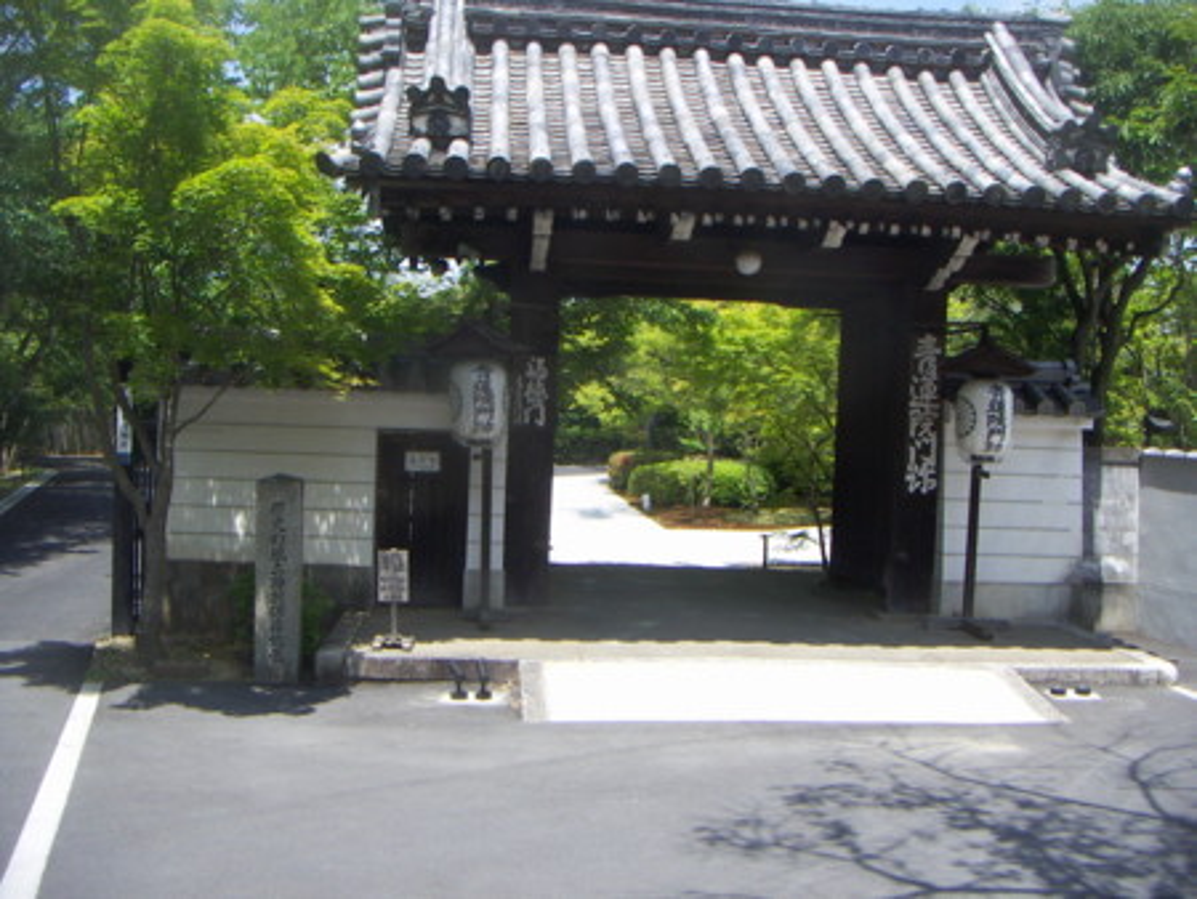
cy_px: 450
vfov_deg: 39.7
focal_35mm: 36
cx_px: 598
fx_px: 1246
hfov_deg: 51.3
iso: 64
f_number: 6.7
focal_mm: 4.7
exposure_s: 1/160
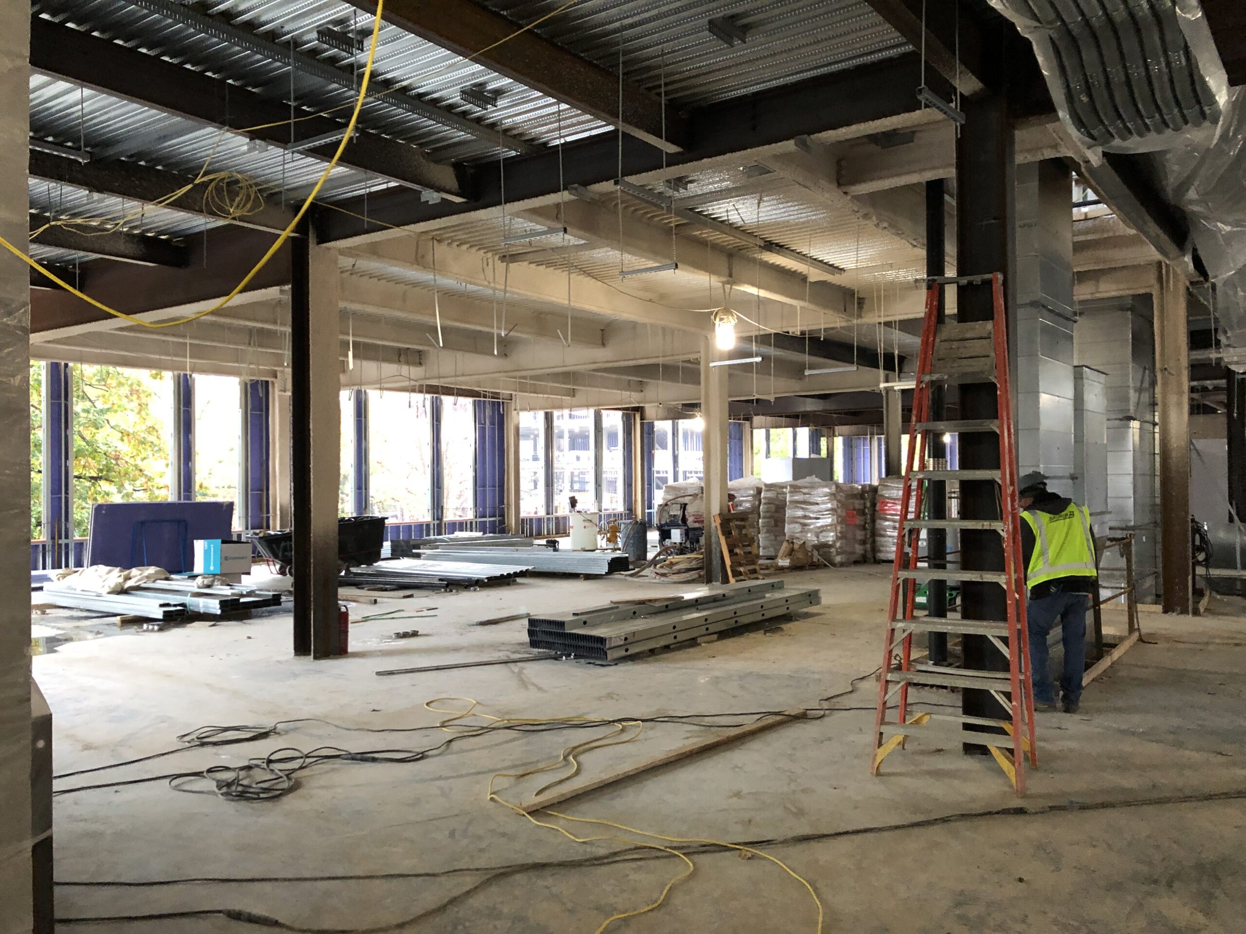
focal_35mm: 28
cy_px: 467
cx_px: 623
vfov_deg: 49.7
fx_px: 1008
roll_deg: +0.5
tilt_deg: +3.0
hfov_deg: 63.4
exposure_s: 1/15
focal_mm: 4
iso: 100
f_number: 1.8
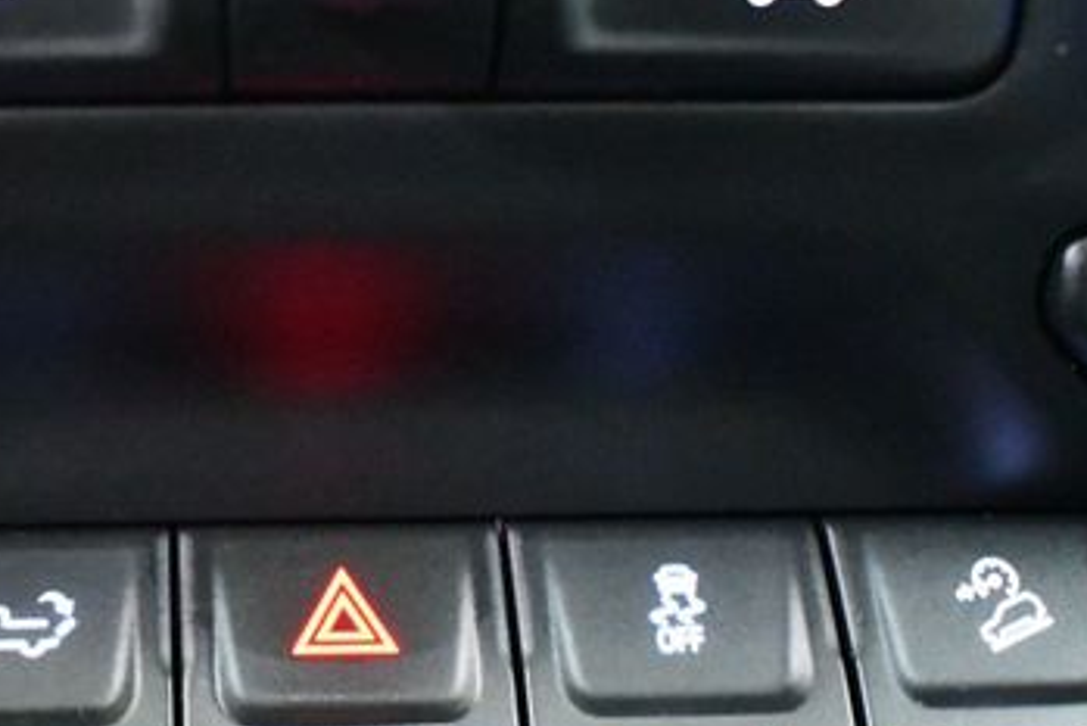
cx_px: 249
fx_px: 1994
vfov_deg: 20.3
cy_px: 642
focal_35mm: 66
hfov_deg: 29.9
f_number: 3.5
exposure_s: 1/20
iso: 12800
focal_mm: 18
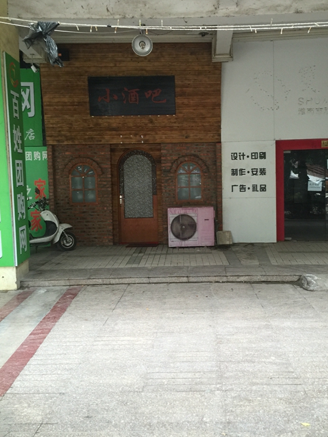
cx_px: 184
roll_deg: +1.0
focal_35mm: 33
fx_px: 417
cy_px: 203
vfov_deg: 55.3
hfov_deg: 42.9
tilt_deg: -0.3
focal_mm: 4.15
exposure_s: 1/30
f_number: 2.2
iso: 40
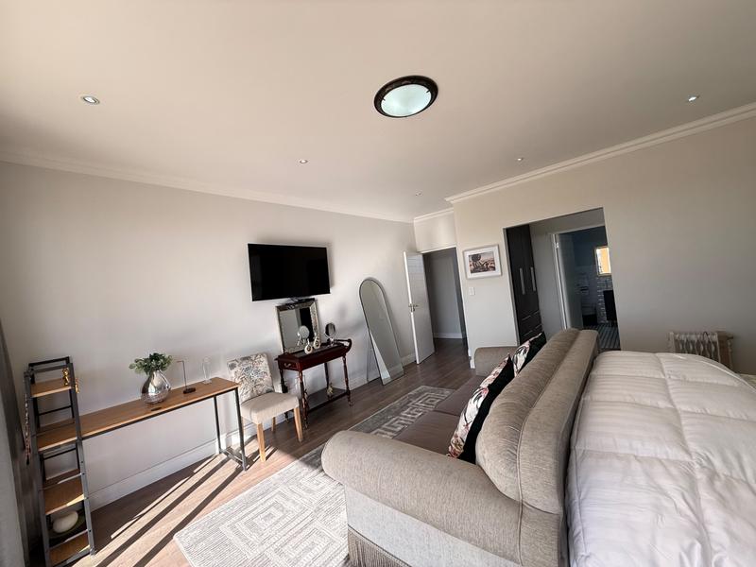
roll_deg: +7.1
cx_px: 378
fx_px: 306
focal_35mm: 14
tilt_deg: +1.1
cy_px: 284
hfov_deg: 102.1
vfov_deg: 85.7
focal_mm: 2.22
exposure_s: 1/214
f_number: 2.2
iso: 50
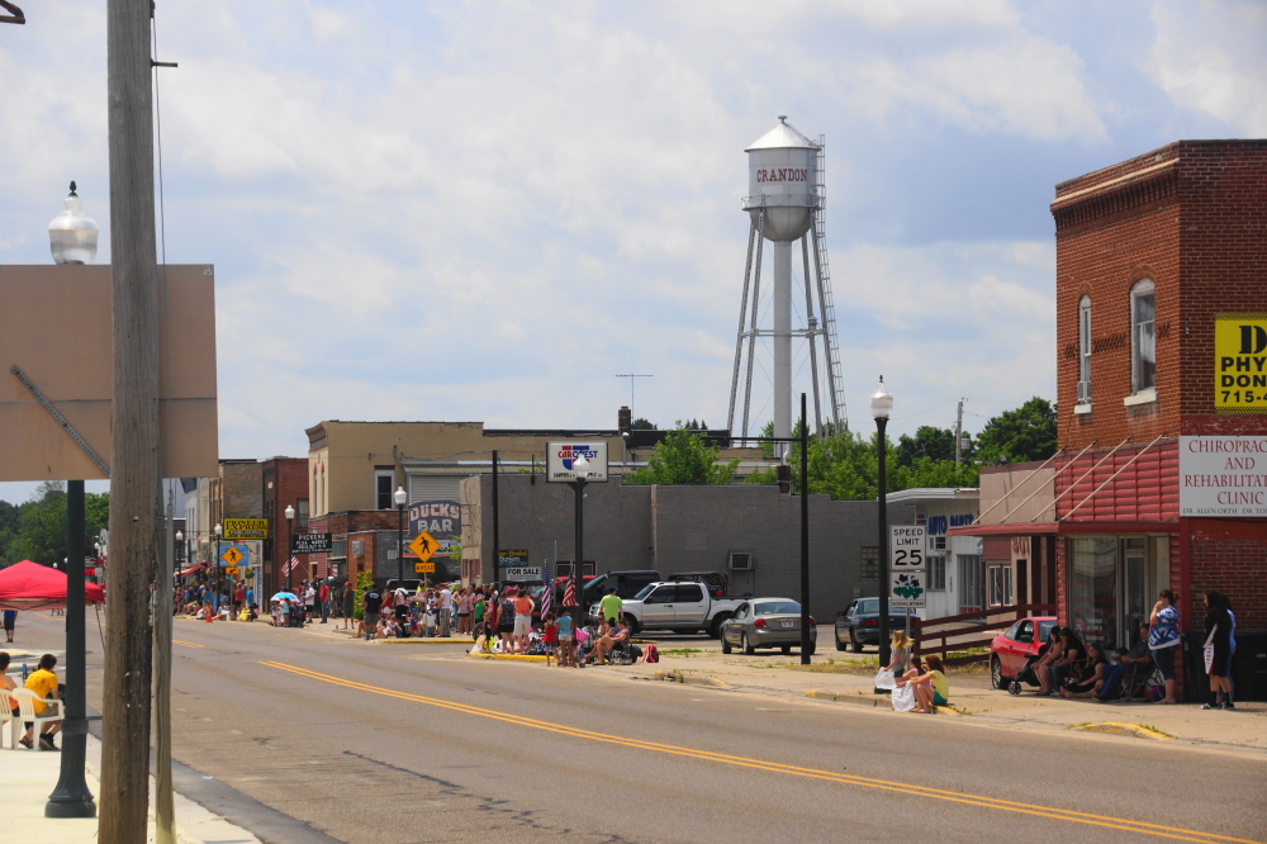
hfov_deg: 18.2
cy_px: 422
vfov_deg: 12.2
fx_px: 3958
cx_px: 634
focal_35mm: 112
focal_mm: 75
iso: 100
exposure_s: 1/160
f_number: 9
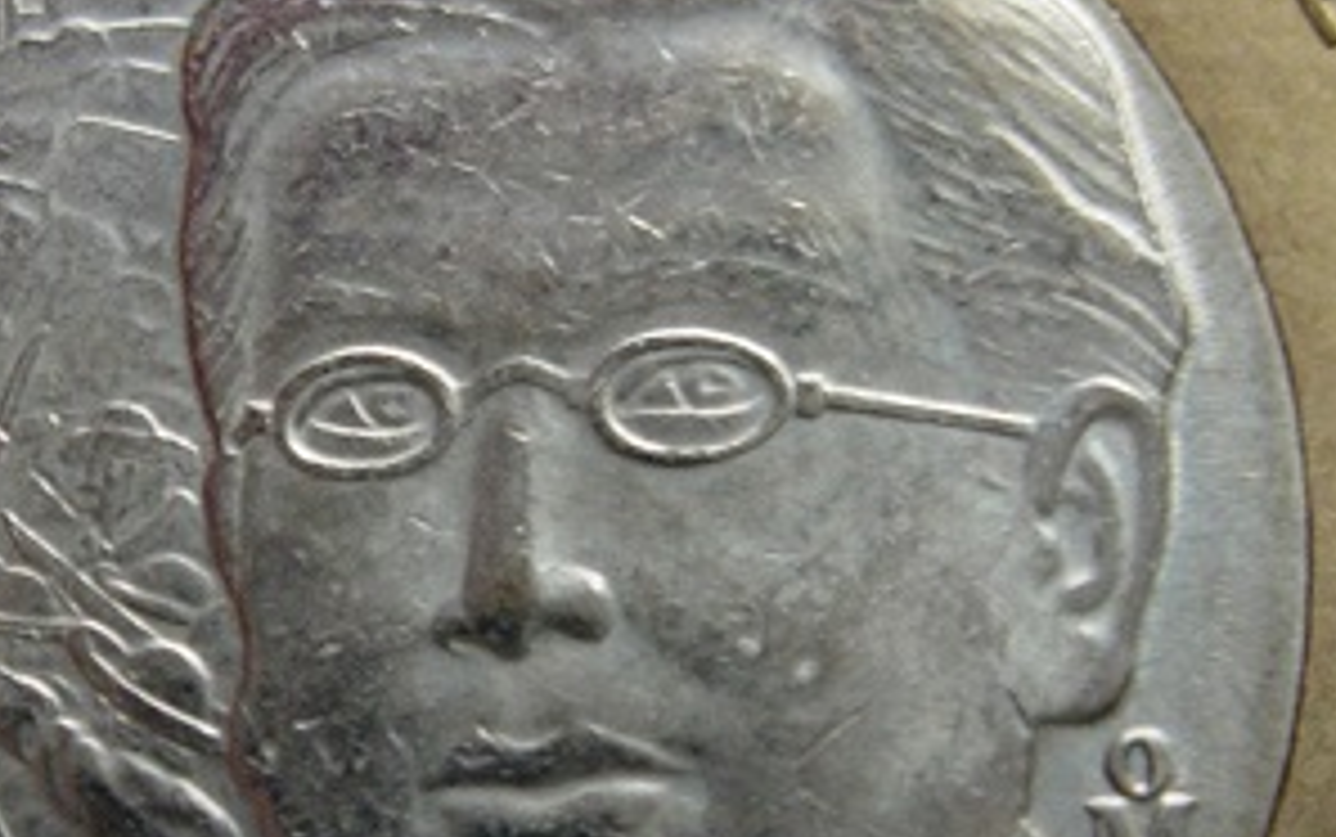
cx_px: 351
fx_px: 4226
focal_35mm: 116
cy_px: 657
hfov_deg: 17.9
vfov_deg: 11.3
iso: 129
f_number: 2.8
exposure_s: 1/32
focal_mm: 7.8
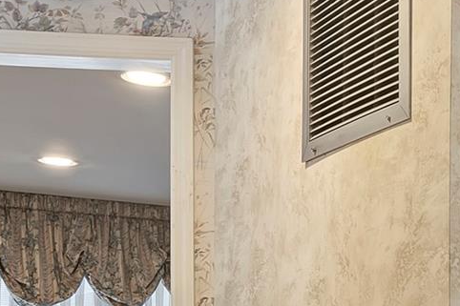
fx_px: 869
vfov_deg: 18.7
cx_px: 679
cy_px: 392
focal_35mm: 68
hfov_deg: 23.9
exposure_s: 1/6
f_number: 8
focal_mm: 16
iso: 100
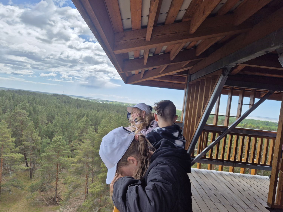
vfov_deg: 58.9
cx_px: 142
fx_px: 188
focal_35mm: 23
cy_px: 106
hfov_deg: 73.9
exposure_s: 1/1720
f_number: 1.8
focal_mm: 5.4
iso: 25
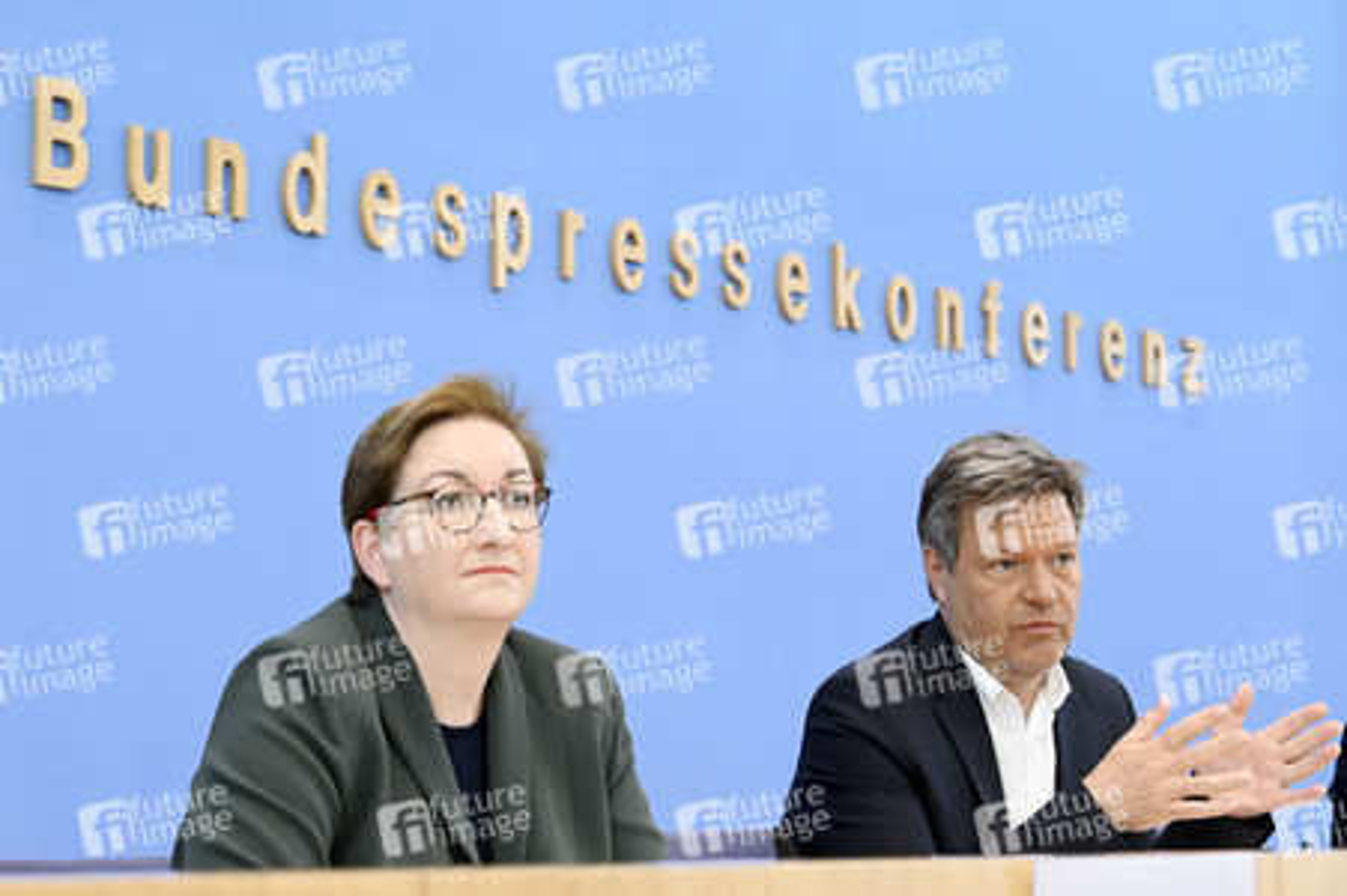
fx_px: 2692
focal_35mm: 72
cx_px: 674
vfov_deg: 18.9
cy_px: 448
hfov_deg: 28.1
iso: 4000
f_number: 5.6
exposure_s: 1/640
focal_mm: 72
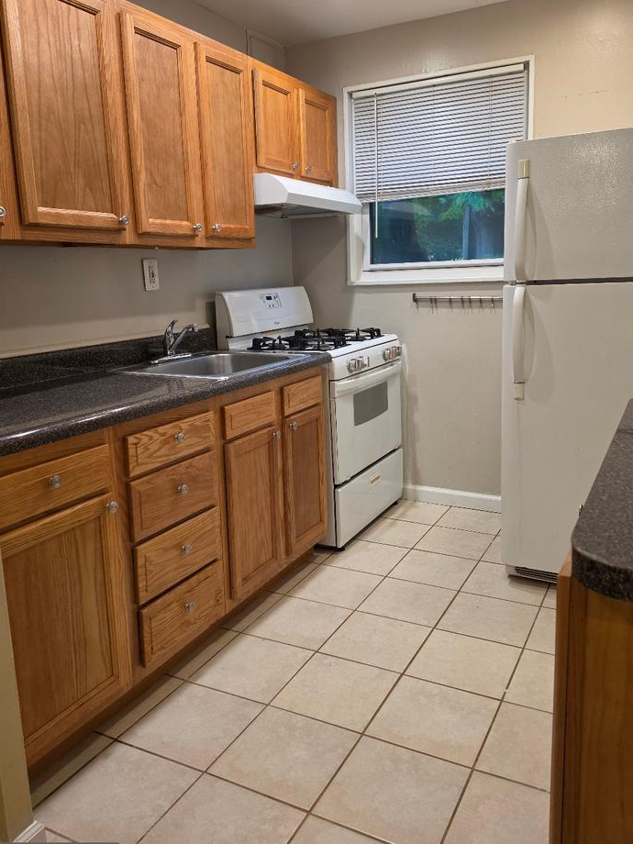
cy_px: 400
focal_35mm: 27
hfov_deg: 51.3
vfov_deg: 65.3
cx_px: 329
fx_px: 658
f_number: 1.4
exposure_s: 1/120
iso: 160
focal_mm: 6.5
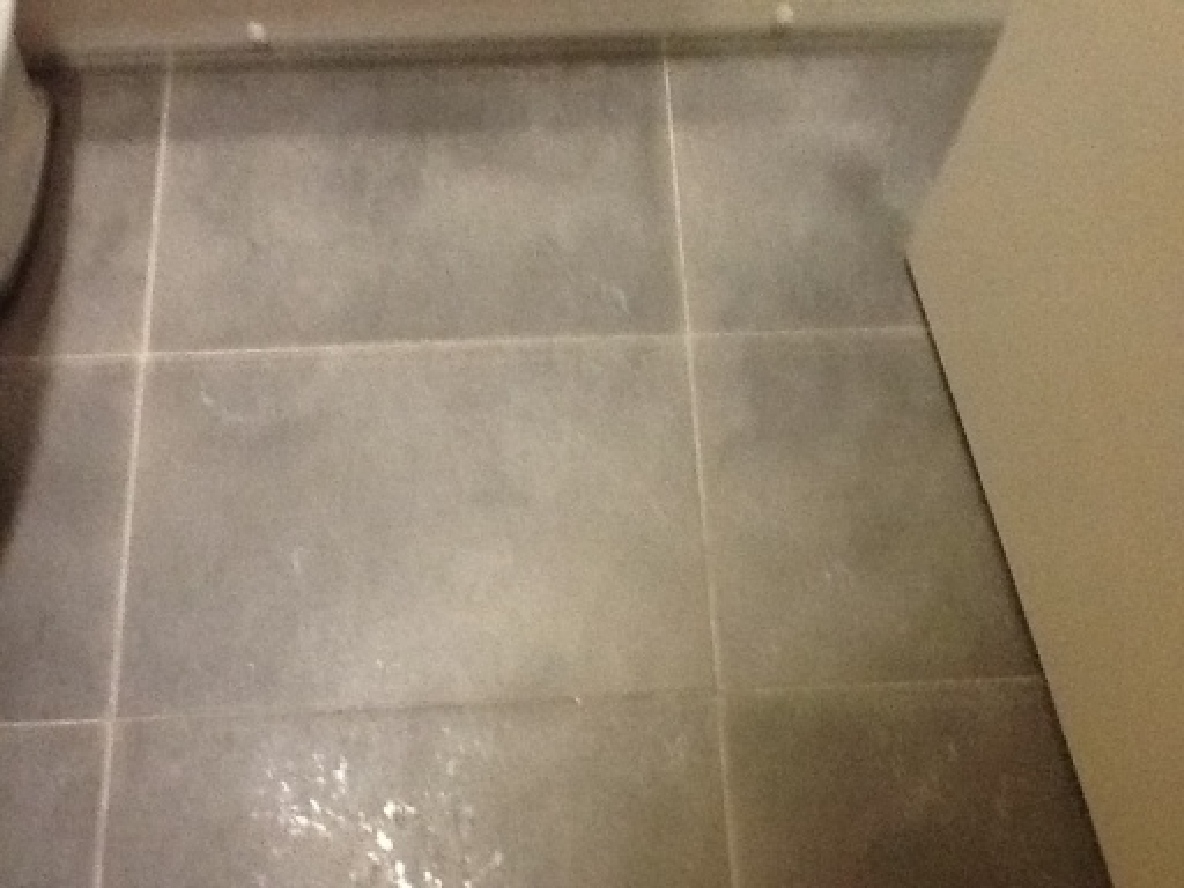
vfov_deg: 44.2
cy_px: 444
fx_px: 1095
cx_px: 592
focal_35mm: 32
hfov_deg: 56.8
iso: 500
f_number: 2.4
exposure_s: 1/17
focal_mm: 2.03
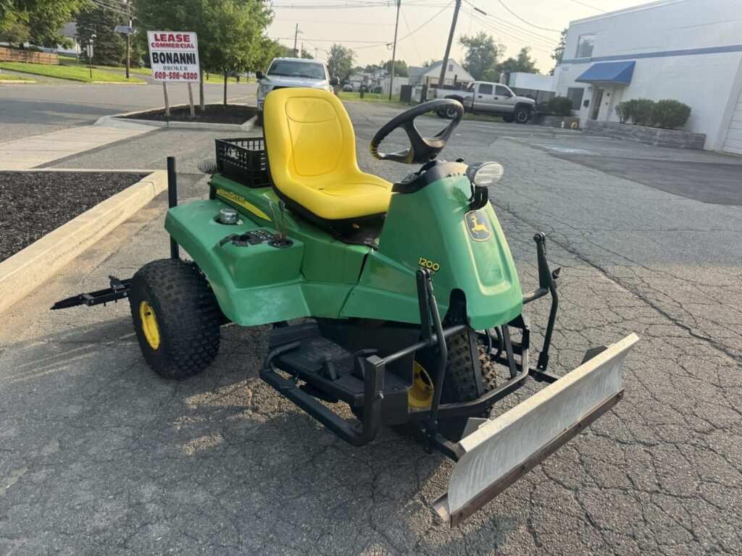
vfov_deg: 56.8
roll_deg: -4.7
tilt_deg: -20.8
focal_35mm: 24
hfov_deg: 71.6
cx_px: 371
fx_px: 514
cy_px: 278
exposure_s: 1/1151
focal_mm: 6.76
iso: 80
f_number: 1.78
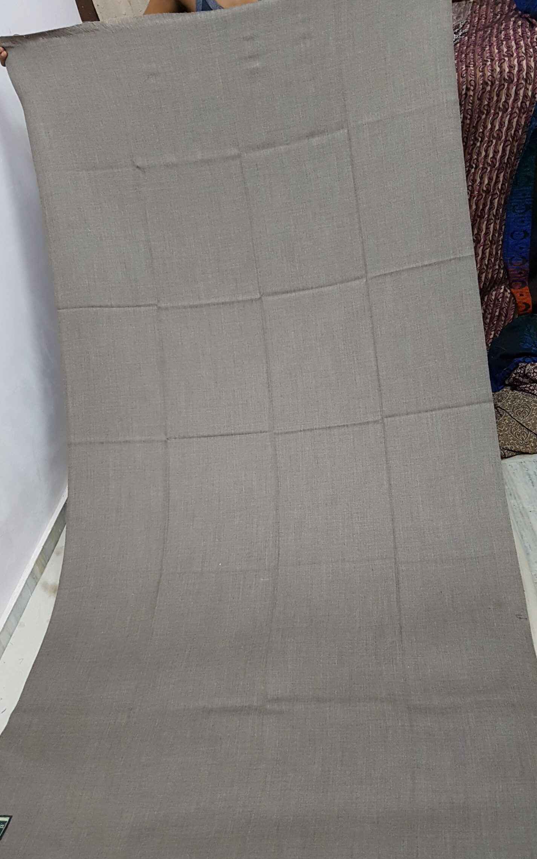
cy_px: 458
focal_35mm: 31
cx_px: 278
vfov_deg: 61.2
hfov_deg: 40.6
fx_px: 726
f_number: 1.7
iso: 200
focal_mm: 4.2
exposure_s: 1/25
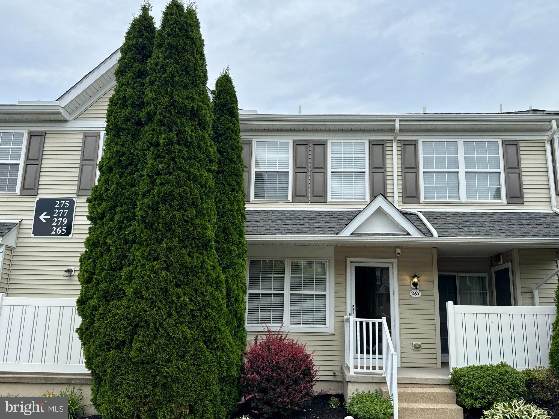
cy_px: 210
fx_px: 387
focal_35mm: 24
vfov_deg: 56.8
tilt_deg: +14.6
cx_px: 280
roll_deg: -0.4
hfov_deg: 71.6
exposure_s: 1/1139
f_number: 1.78
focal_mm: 6.76
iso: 80
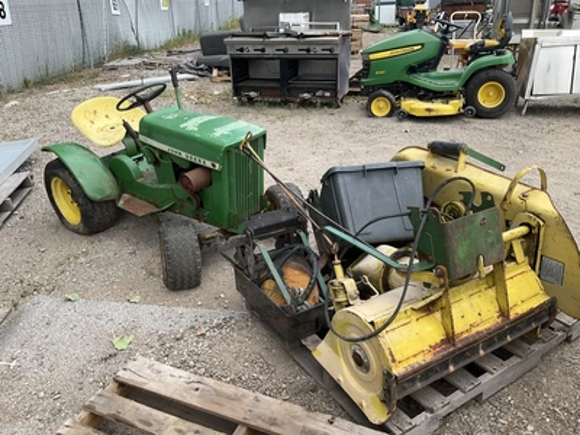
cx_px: 290
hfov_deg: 61.7
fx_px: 486
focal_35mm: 29
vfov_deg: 48.2
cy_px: 218
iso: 25
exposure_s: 1/491
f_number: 1.8
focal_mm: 3
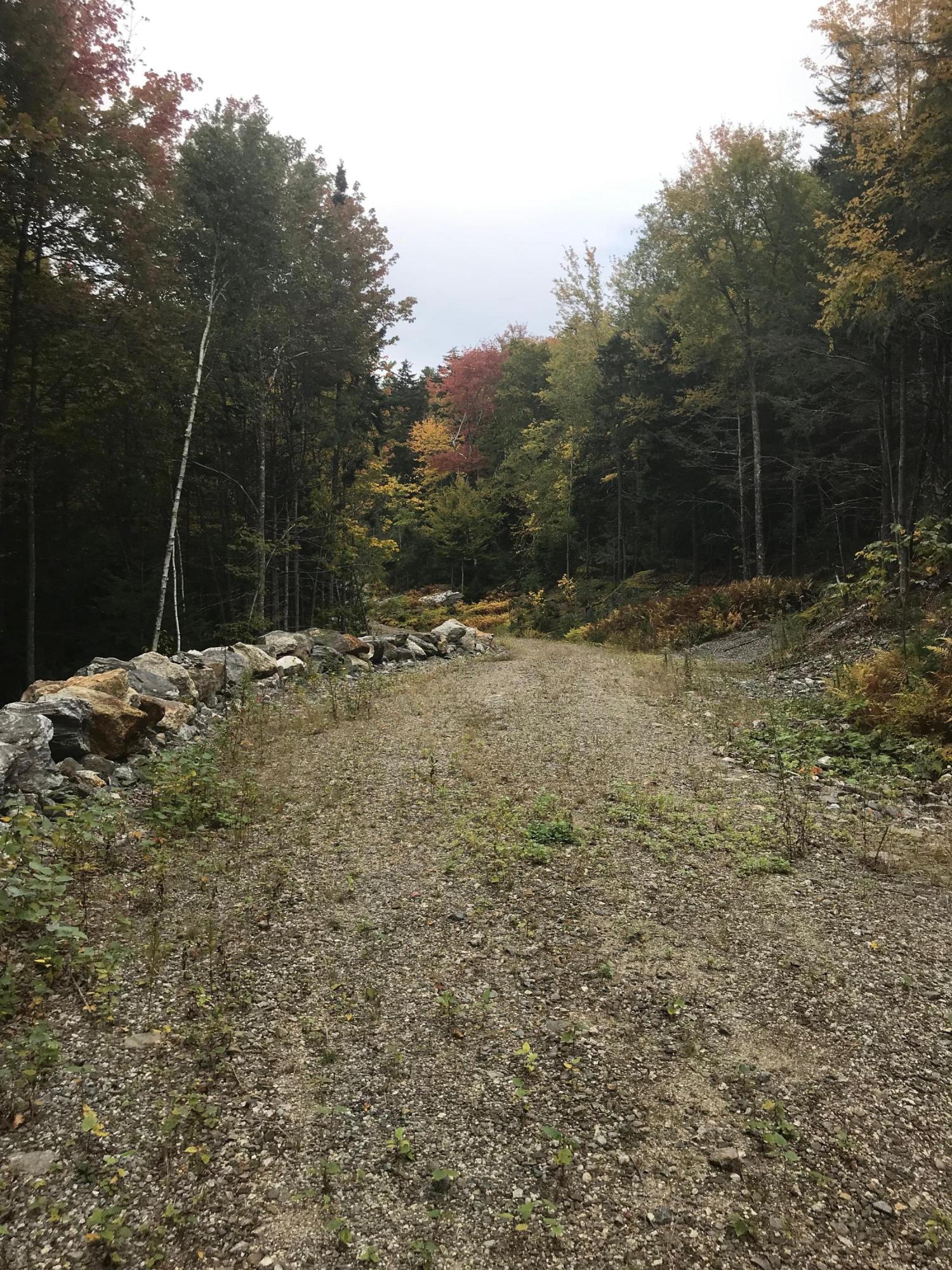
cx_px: 476
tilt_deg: -0.7
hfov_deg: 49.7
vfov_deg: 63.4
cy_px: 635
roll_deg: +0.0
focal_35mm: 28
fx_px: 1027
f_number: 1.8
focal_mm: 3.99
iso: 20
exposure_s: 1/766
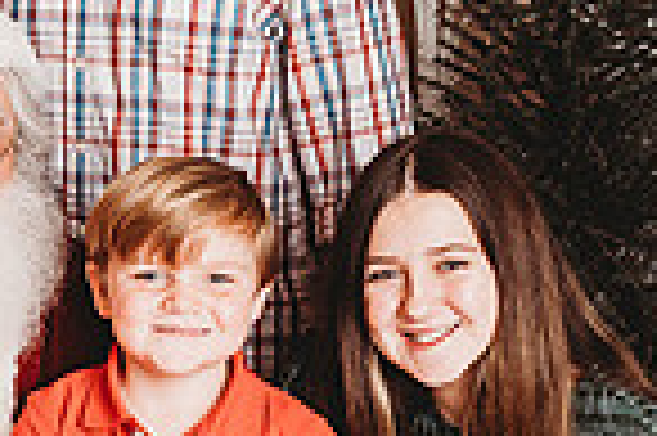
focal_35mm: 120
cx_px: 89
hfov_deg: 16.9
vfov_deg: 11.4
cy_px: 334
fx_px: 2188
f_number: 2.8
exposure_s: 1/160
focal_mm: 24
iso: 100
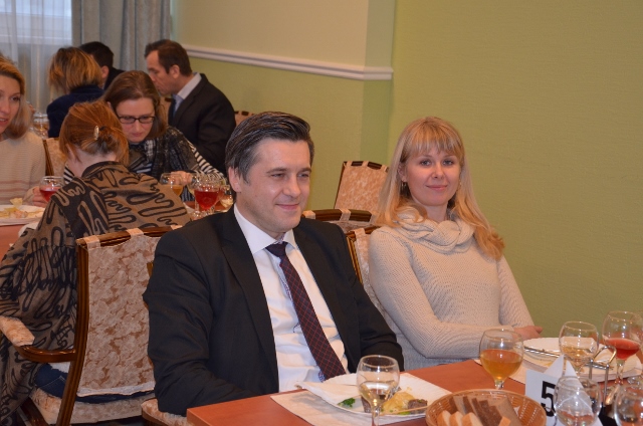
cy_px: 213
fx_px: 1123
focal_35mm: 63
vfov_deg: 21.5
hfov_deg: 32.0
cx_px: 322
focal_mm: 42
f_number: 4.8
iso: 800
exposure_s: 1/30
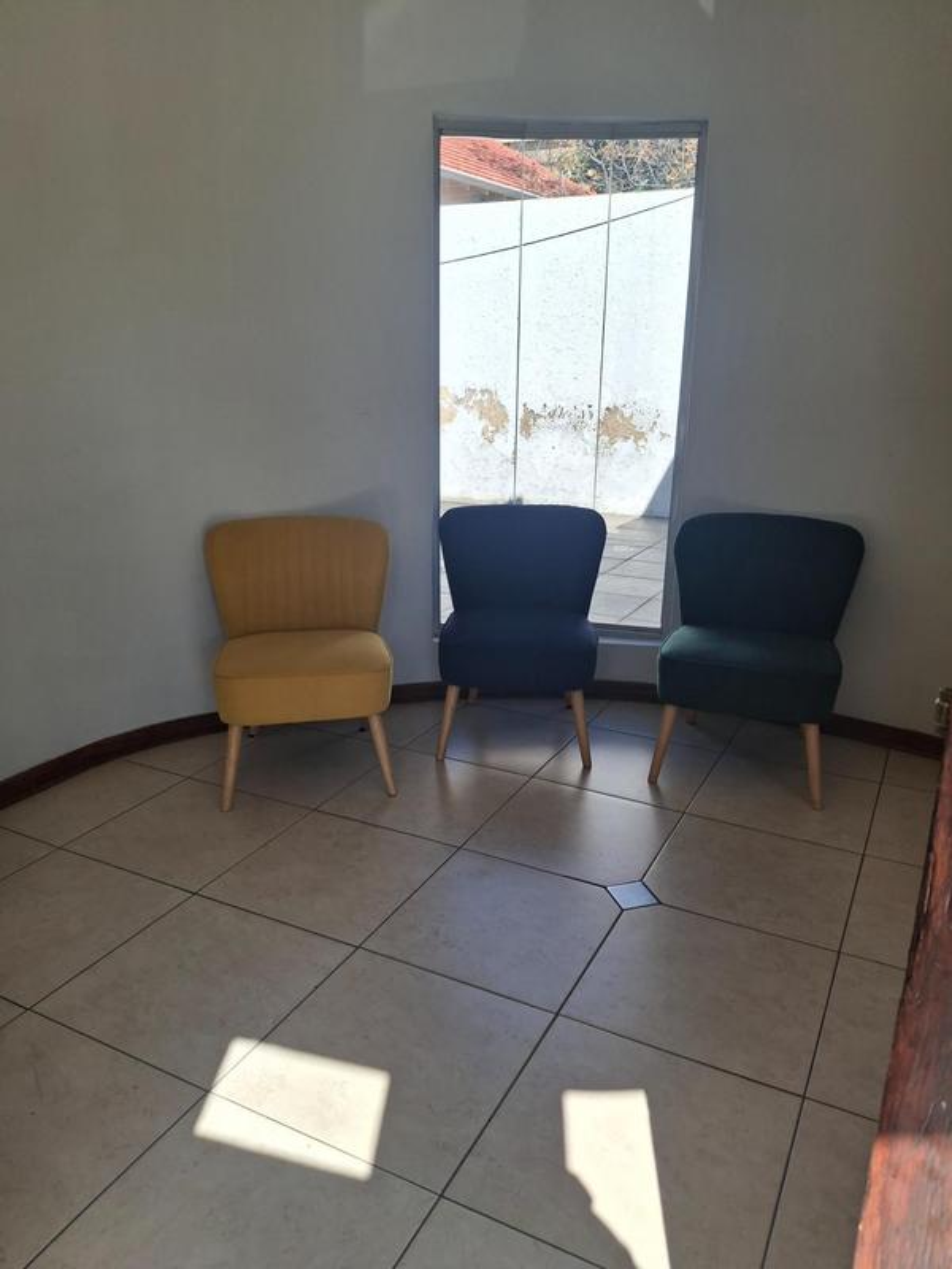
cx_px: 476
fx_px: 917
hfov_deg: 54.9
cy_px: 634
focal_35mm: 25
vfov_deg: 69.4
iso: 32
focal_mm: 4.69
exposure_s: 1/649
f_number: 1.8
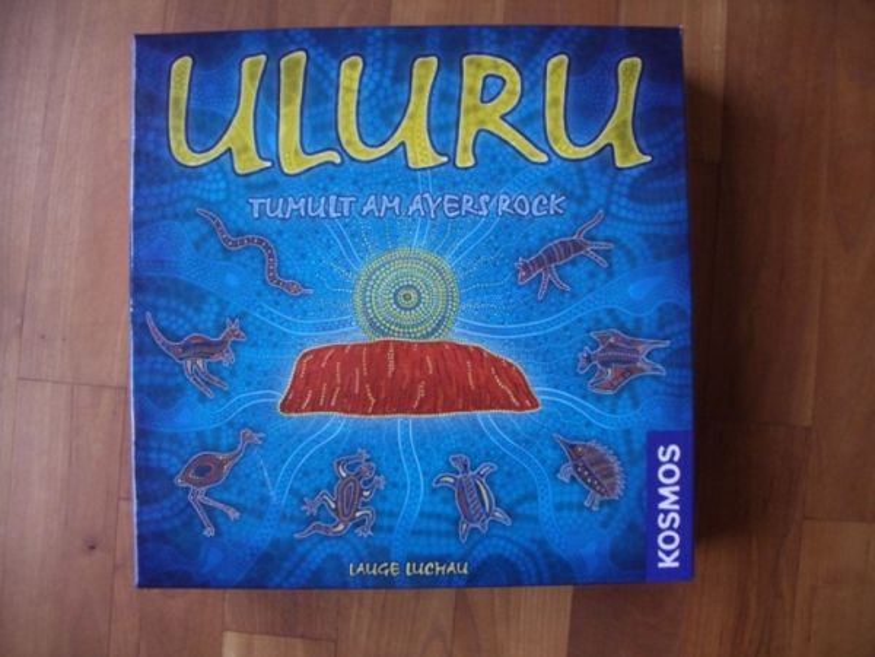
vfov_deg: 40.7
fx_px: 885
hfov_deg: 52.6
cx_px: 438
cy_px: 328
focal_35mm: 35
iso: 200
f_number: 2.6
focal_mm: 5.8
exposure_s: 1/30
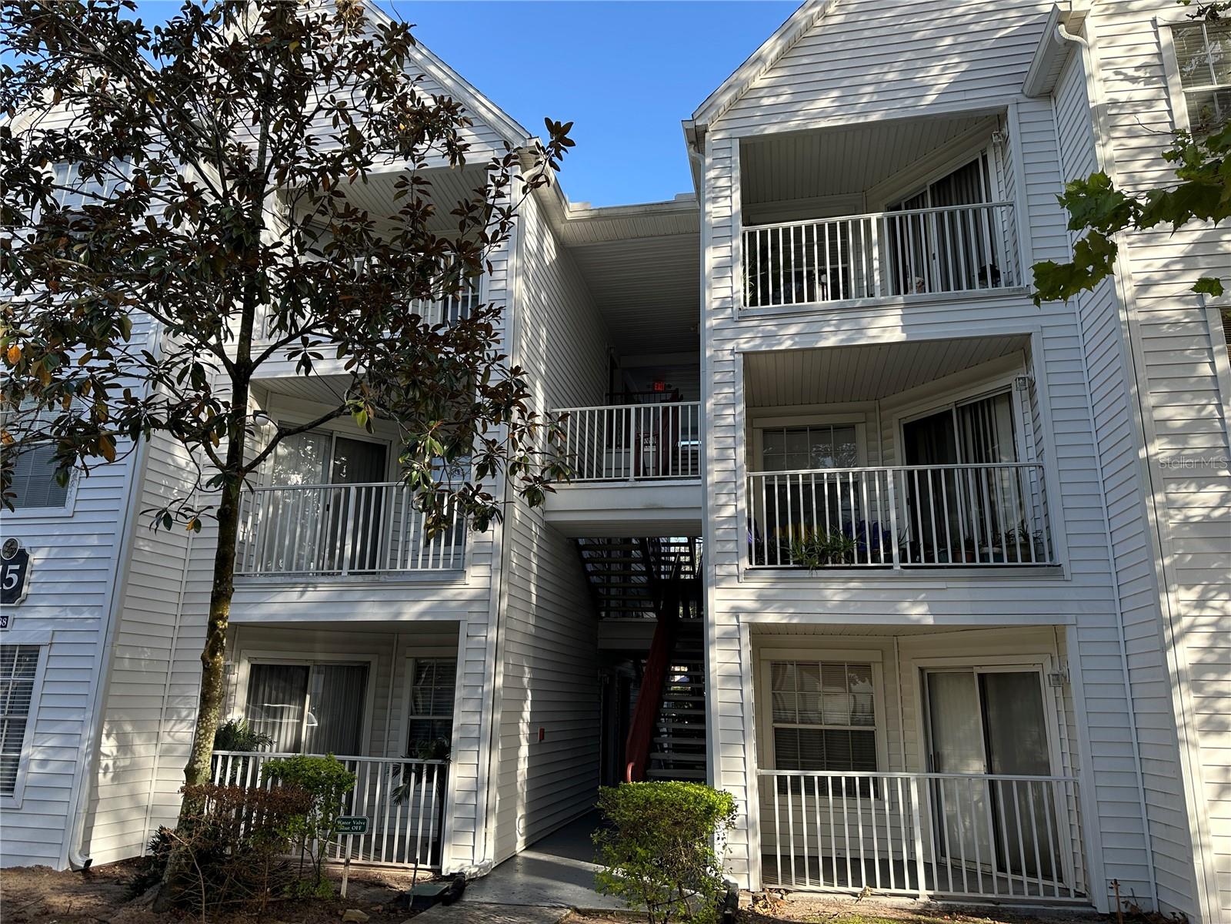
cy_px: 462
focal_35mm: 24
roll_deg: -1.1
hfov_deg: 71.6
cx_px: 616
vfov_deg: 56.8
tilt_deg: +15.4
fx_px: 853
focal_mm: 6.86
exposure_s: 1/836
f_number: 1.78
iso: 80
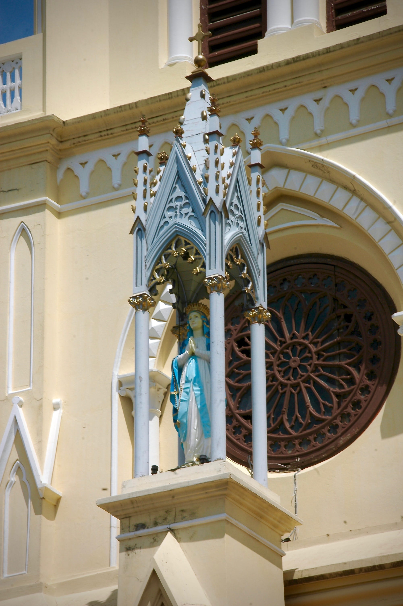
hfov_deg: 7.0
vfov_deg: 10.6
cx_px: 202
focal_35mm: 195
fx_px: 3280
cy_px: 303
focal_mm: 130
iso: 200
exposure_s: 1/200
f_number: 18
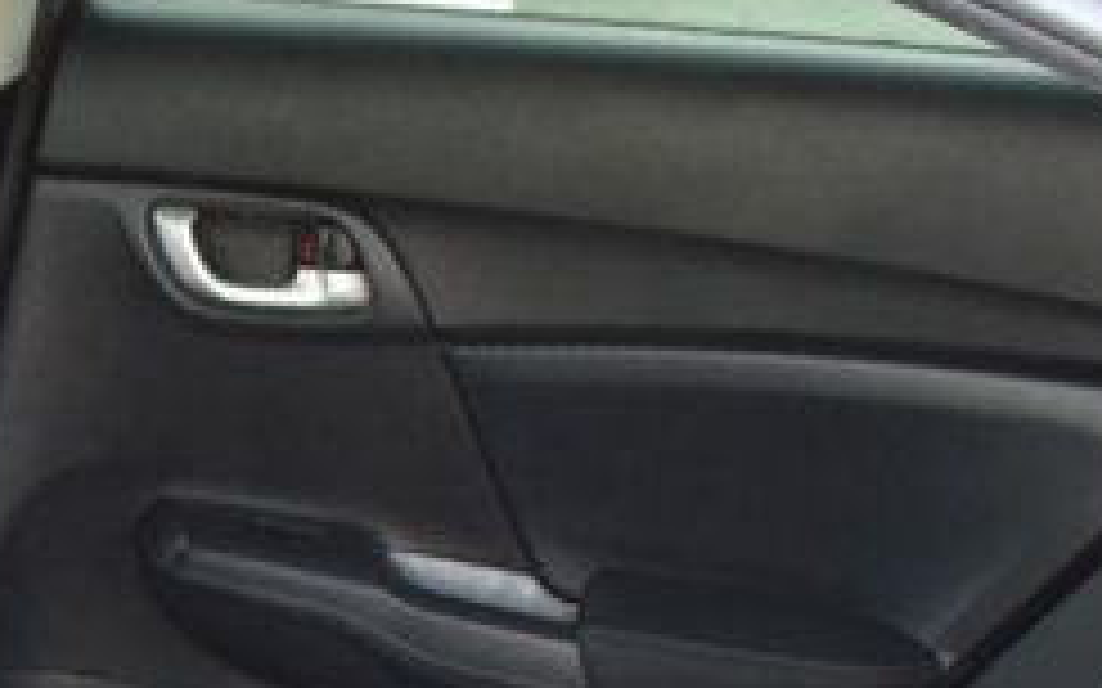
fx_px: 4418
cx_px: -418
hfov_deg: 13.6
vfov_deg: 8.5
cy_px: 1264
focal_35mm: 147
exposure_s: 1/15
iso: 450
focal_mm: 23
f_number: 6.3
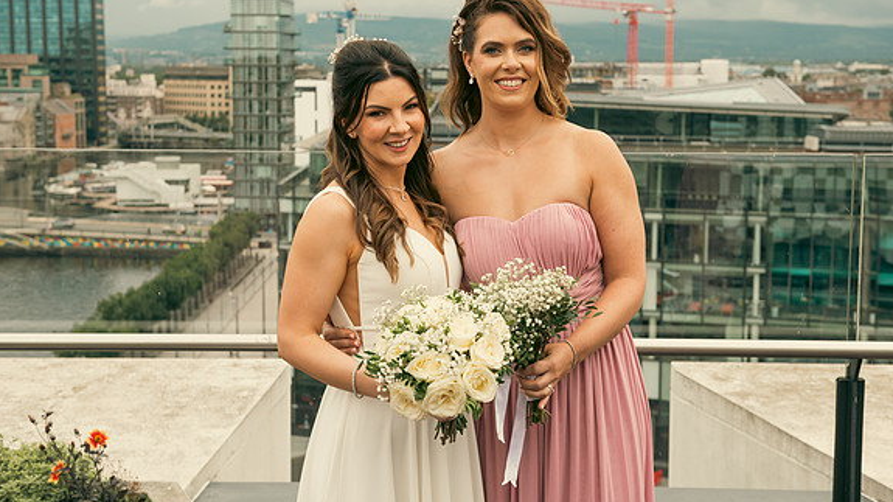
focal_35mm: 55
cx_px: 449
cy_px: 223
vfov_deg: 21.8
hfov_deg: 37.9
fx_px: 1302
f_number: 6.3
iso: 200
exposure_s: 1/250
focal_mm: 52
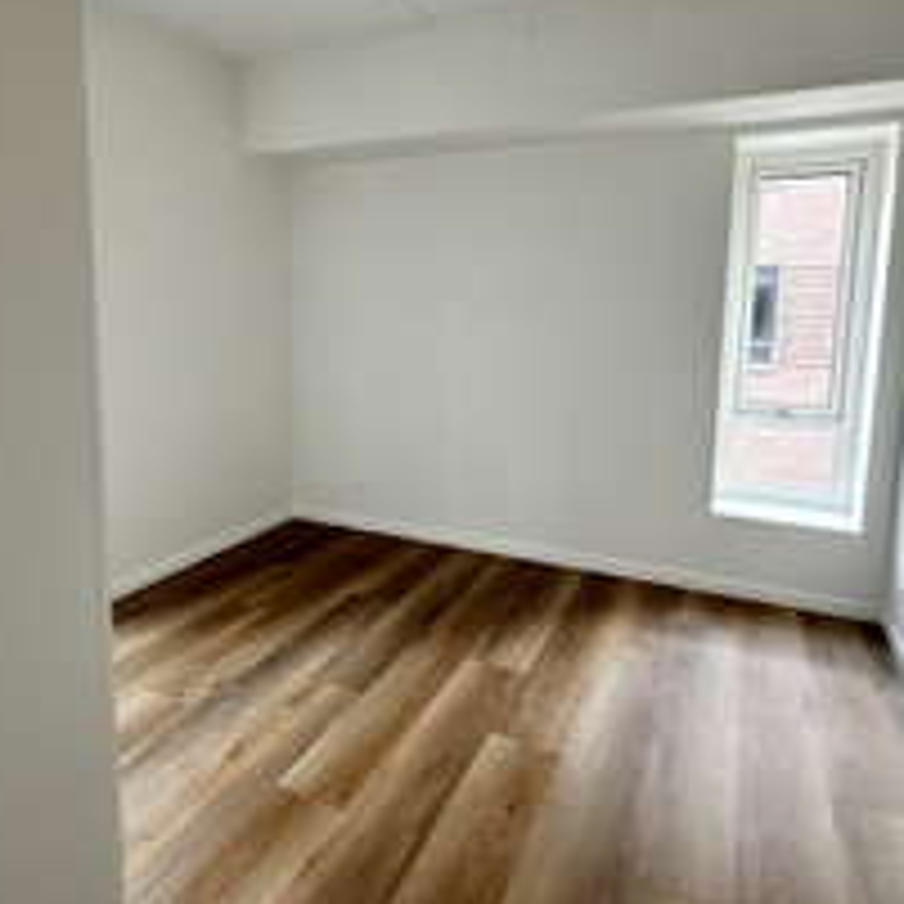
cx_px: 412
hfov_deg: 67.1
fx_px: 680
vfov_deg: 67.0
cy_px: 391
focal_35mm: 23
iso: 250
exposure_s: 1/50
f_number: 2.2
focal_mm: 2.22
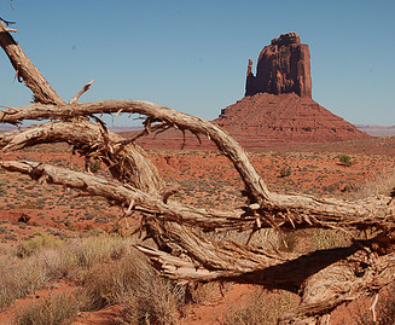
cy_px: 79
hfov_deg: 20.3
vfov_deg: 16.9
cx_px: 328
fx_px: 1087
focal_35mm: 92
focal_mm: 48
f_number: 18
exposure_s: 1/160
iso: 400
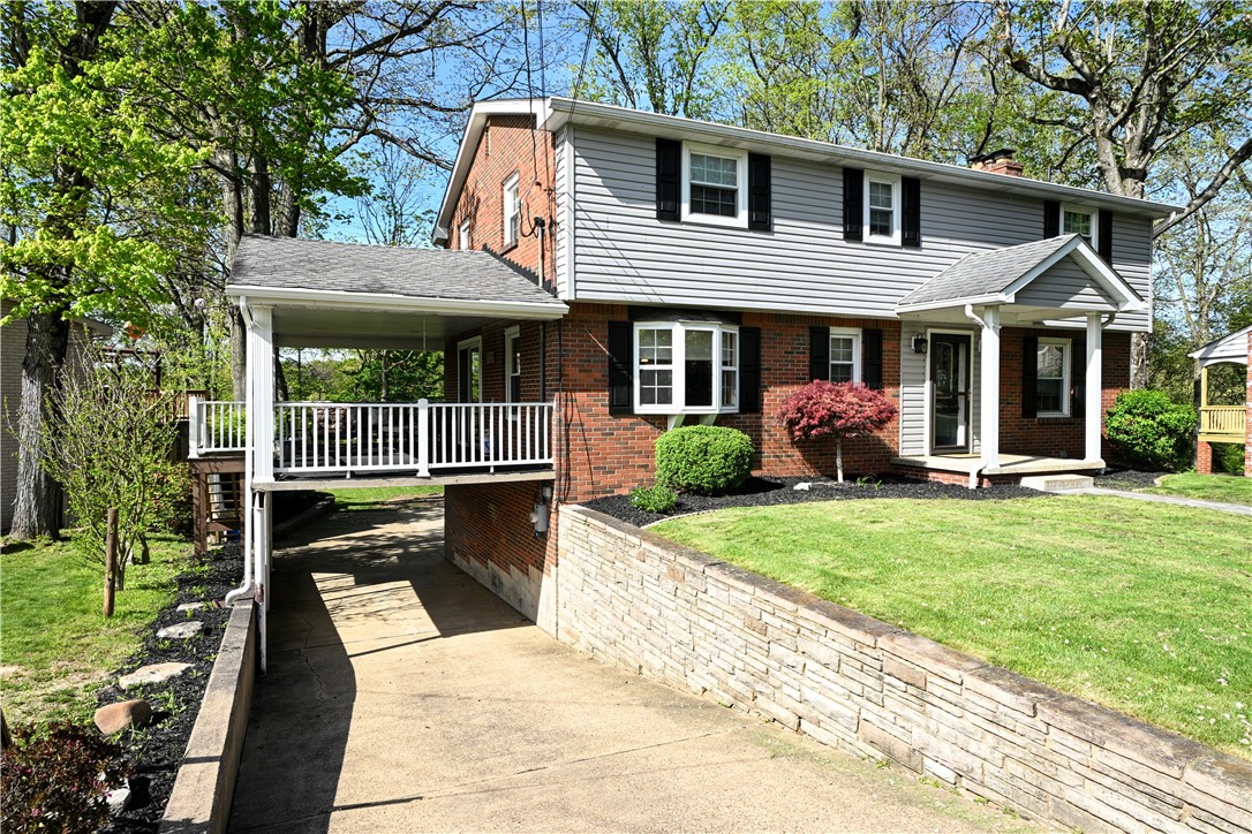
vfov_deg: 56.1
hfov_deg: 77.3
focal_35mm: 22
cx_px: 626
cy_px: 417
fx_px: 782
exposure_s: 1/125
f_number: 8
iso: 100
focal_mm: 15
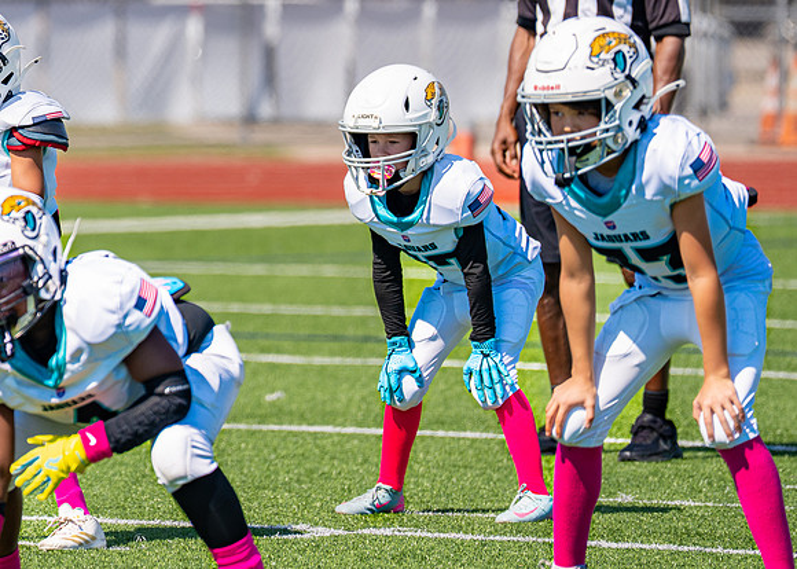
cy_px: 71
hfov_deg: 4.5
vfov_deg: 3.2
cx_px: -67
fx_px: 10175
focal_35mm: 450
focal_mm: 200
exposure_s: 1/2000
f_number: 2.8
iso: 100
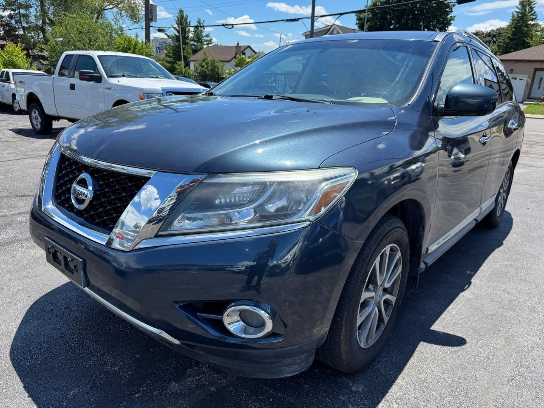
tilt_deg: -18.6
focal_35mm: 24
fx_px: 377
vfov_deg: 56.8
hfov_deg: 71.6
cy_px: 204
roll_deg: -1.3
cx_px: 272
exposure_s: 1/2252
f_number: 1.78
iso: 80
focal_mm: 6.76
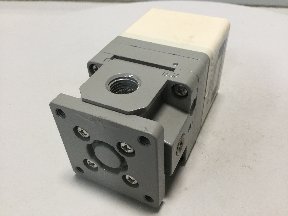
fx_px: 258
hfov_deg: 58.4
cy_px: 108
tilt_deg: -41.9
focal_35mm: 31
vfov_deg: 45.4
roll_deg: +2.3
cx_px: 144
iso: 64
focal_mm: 3.3
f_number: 2.4
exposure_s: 1/30
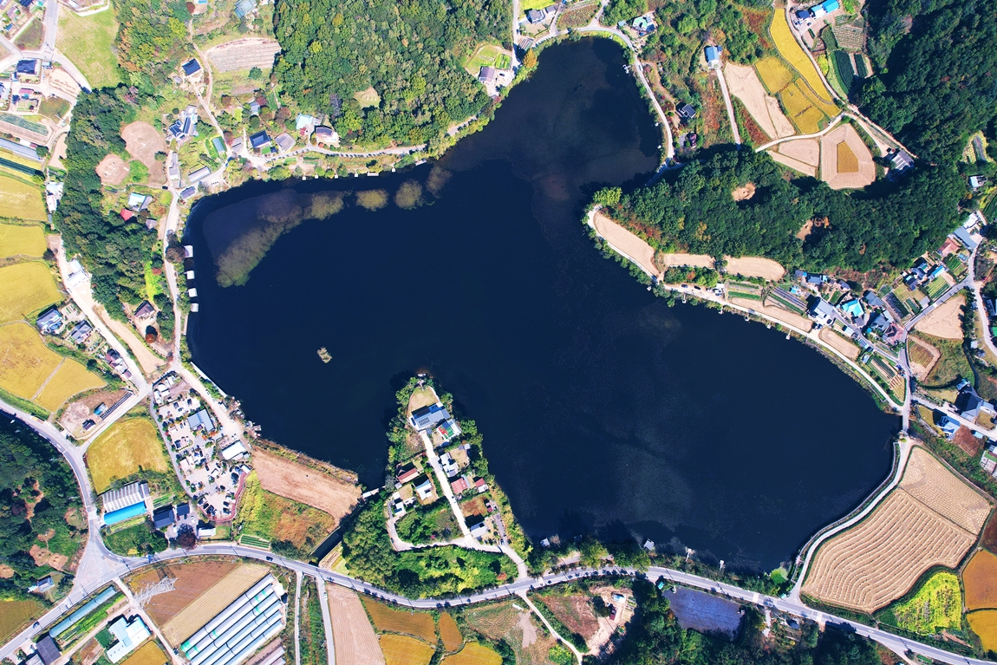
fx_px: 609
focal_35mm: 22
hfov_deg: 78.6
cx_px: 498
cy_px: 332
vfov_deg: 57.2
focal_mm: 8.38
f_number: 2.8
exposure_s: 1/1000
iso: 130
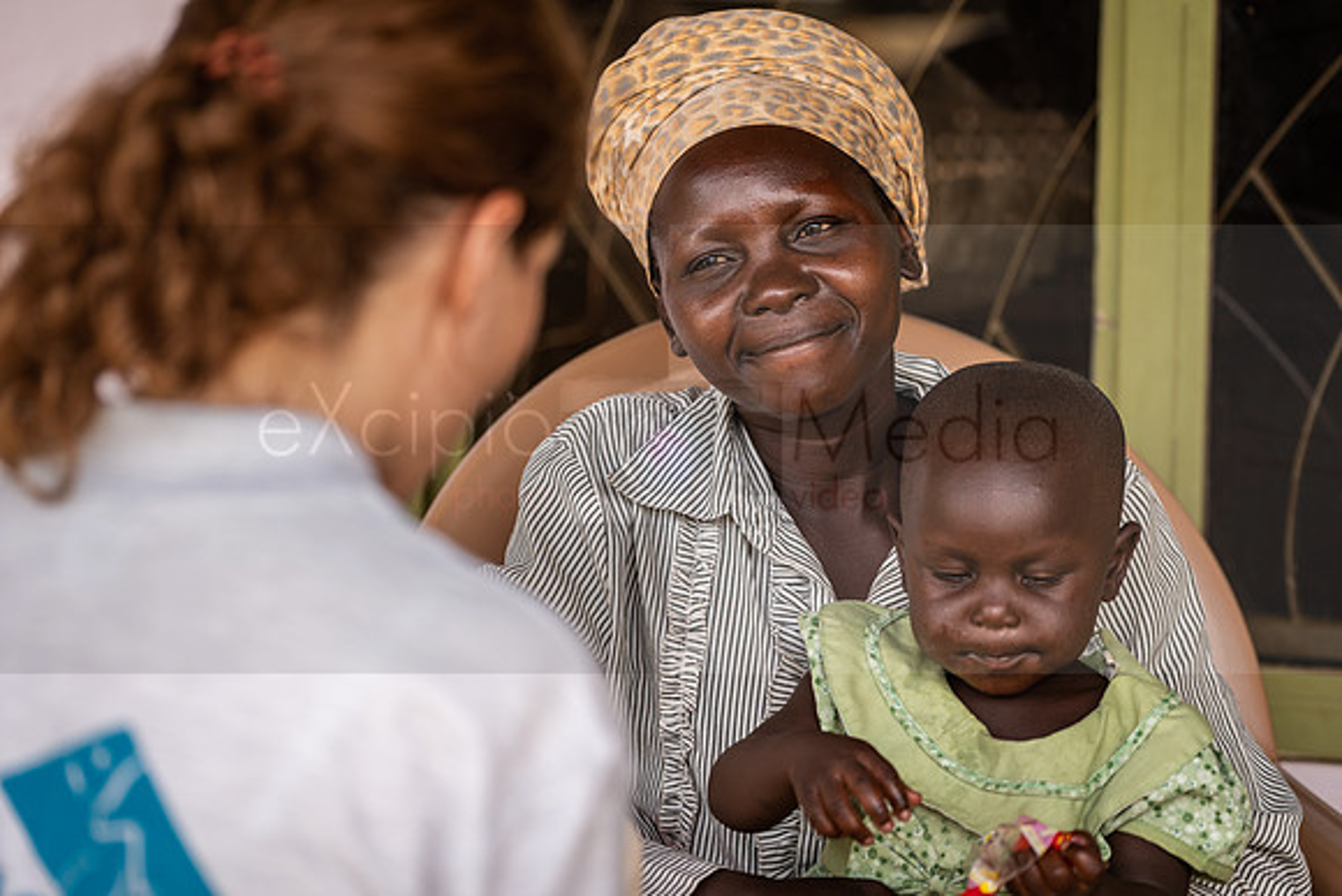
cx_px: 671
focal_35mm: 135
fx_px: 5033
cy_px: 448
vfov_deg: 10.2
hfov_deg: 15.2
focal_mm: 135
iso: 125
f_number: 4
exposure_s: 1/160
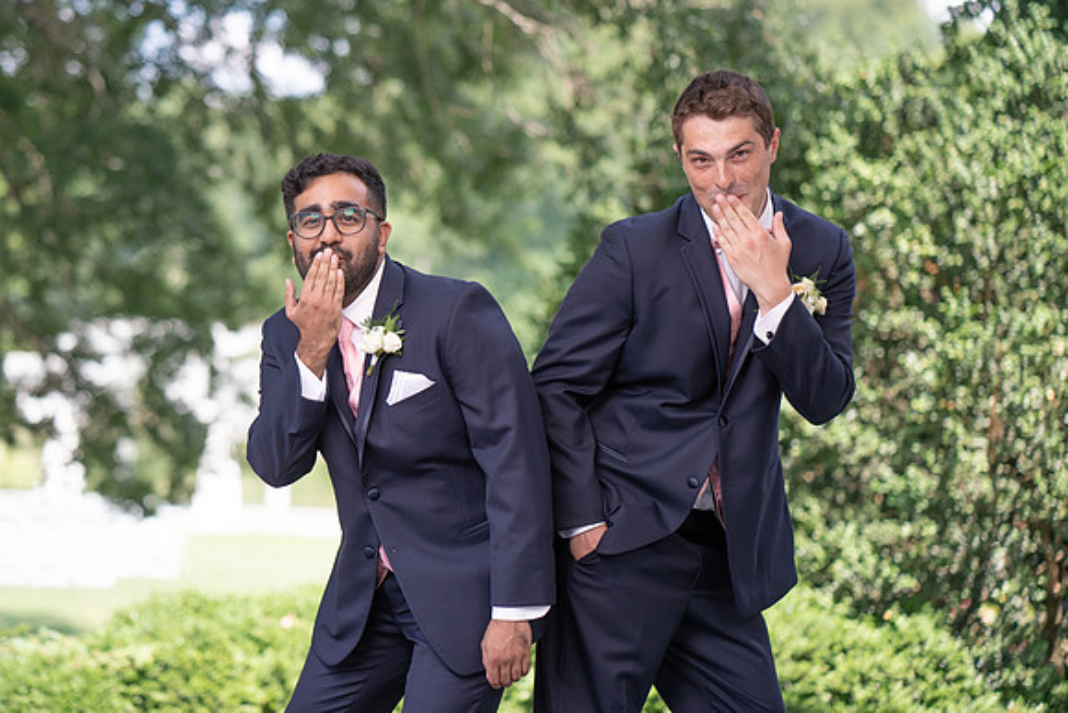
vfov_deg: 14.5
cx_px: 484
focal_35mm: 94
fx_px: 2792
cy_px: 355
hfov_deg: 21.6
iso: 100
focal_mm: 85
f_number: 2.2
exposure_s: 1/1000
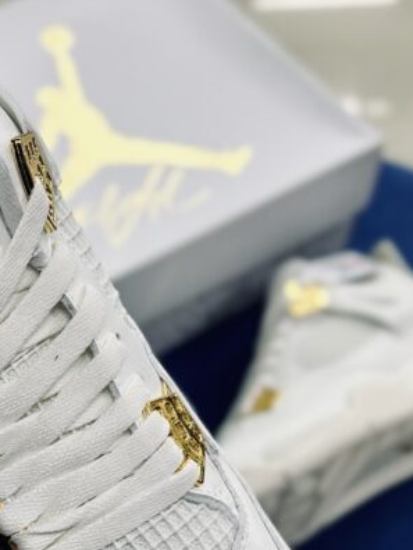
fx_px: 1798
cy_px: 453
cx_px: -7
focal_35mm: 113
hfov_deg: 12.9
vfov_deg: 17.3
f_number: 1.78
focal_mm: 6.86
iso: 64
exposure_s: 1/154
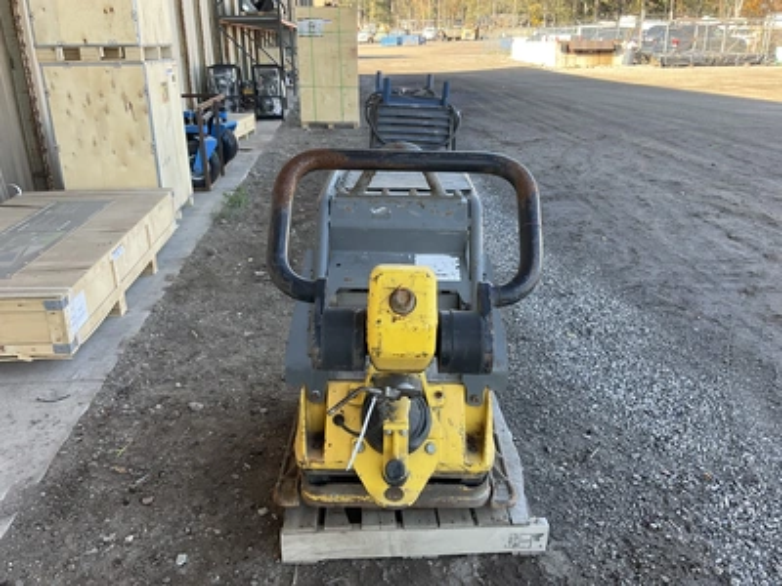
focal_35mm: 29
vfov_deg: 48.2
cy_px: 293
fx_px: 655
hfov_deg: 61.7
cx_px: 391
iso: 32
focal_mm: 3
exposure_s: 1/167
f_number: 1.8
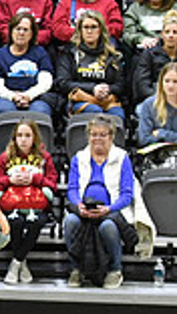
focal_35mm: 479
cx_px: -404
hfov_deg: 2.5
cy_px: 319
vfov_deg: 4.5
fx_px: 3988
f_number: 4
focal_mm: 82
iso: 5000
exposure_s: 1/250
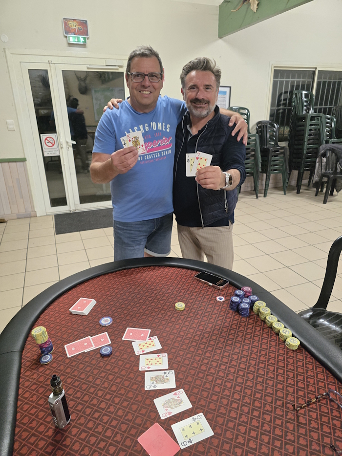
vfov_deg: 73.9
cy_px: 228
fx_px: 303
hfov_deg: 58.9
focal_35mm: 23
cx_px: 171
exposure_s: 1/100
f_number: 1.7
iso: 1600
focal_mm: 6.3
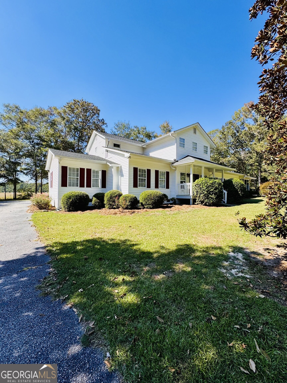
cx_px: 144
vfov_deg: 102.1
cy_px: 192
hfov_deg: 85.7
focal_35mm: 14
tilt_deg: +0.7
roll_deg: +0.1
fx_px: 155
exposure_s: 1/899
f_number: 2.2
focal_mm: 2.22
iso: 50
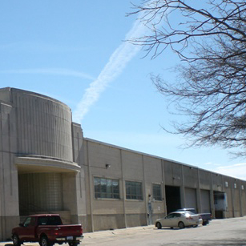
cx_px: 22
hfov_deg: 23.9
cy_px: 188
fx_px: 563
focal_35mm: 70
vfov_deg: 24.4
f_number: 4.4
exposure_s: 1/640
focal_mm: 6.3
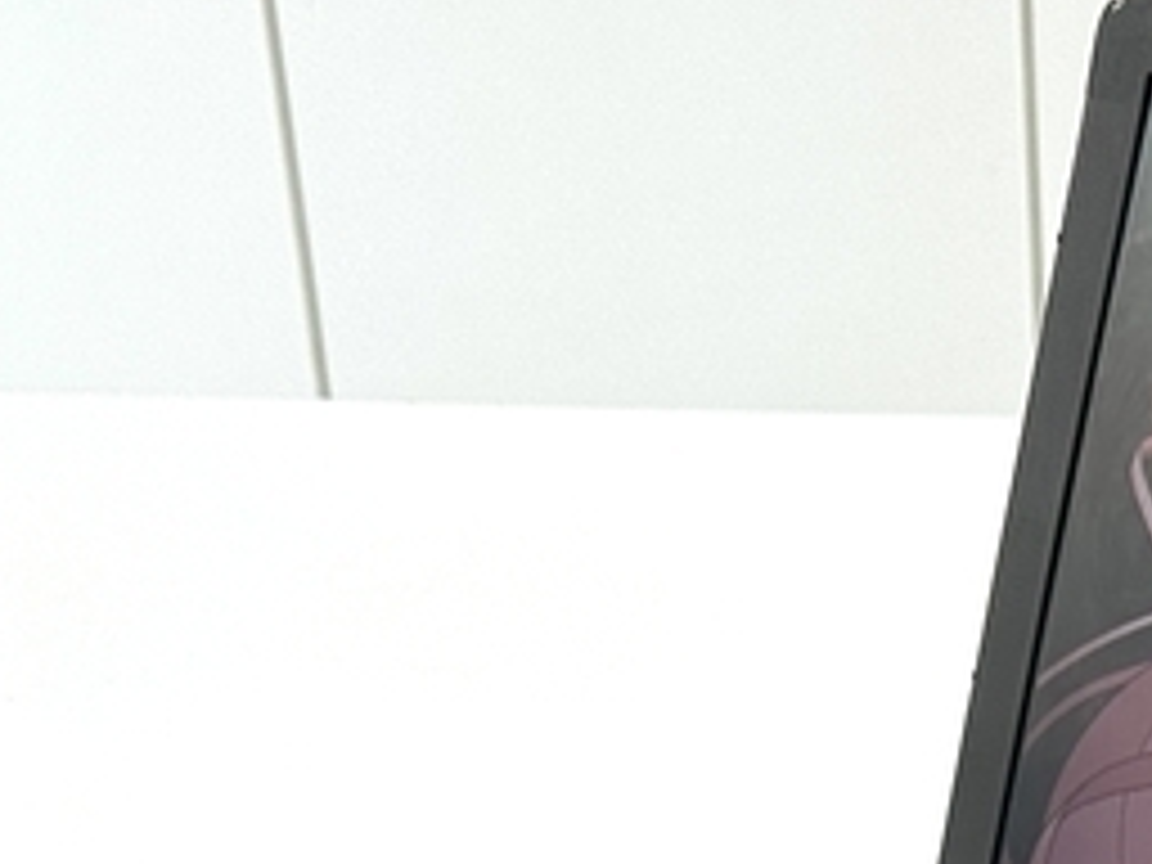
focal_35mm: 150
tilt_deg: -37.6
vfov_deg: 9.6
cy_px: 1300
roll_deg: +1.7
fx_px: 4992
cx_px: 1282
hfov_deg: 12.9
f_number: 1.78
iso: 50
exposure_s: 1/153
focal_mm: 6.76
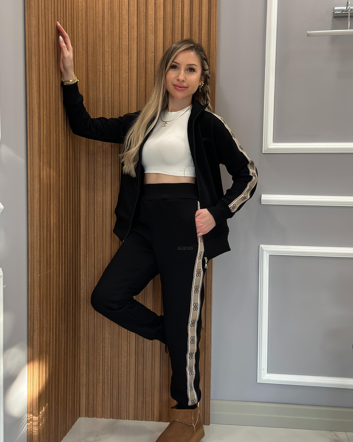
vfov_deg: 36.7
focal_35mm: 51
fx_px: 666
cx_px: 174
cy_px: 228
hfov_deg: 29.7
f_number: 1.78
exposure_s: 1/103
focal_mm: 6.86
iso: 125
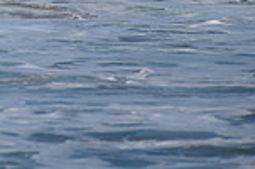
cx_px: -228
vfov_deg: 0.7
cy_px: -129
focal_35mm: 1926
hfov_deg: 1.1
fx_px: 13614
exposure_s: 1/2000
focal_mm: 500
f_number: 5.6
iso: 200
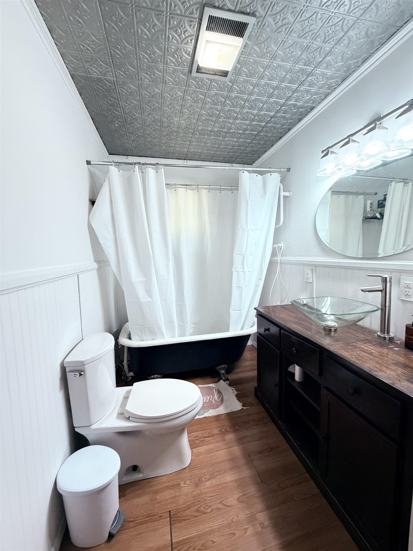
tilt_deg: -5.6
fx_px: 223
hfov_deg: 85.7
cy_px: 276
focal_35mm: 14
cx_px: 206
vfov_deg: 102.1
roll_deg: +1.5
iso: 500
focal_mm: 2.22
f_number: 2.2
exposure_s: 1/60
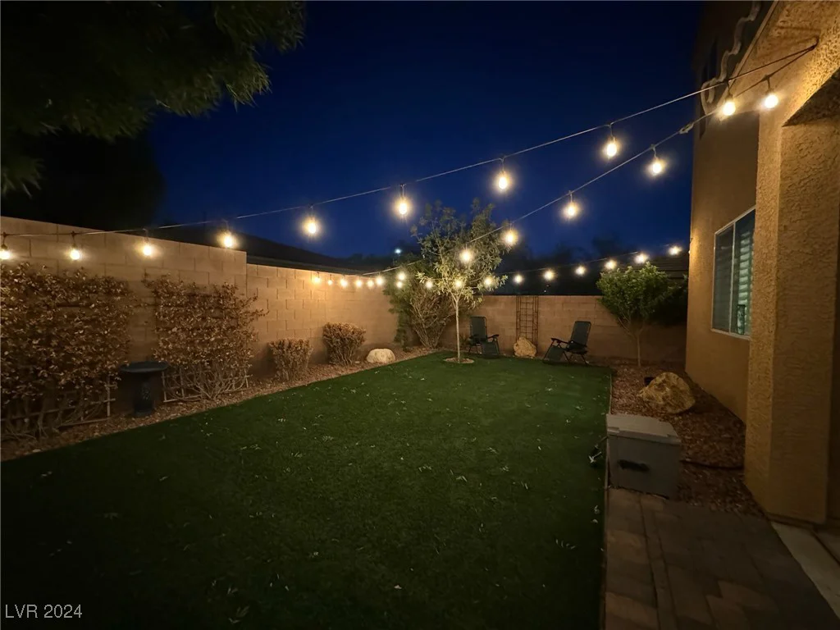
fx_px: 340
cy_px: 315
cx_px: 420
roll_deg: -0.4
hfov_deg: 102.1
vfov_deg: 85.7
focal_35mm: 14
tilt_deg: -2.2
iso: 2000
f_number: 2.2
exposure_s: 1/24
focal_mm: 2.22
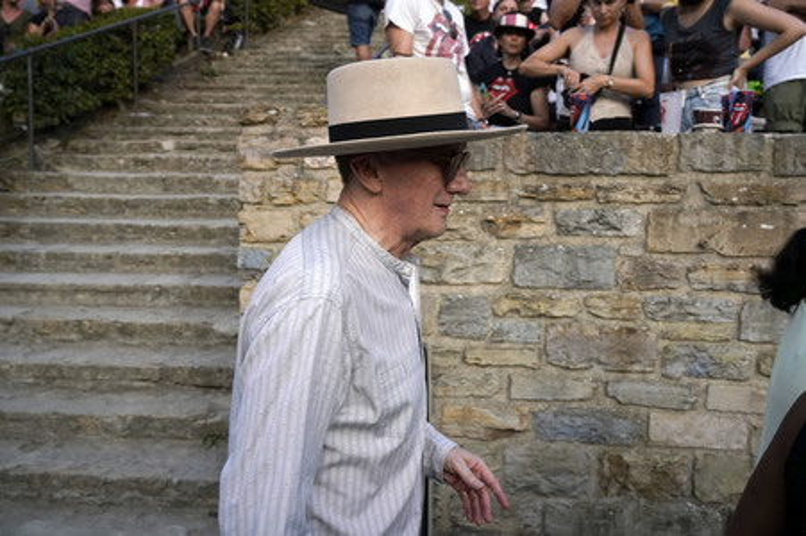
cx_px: 403
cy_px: 268
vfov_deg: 44.9
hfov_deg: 63.7
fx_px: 649
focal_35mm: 29
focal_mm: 29
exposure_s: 1/1600
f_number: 5.6
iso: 1250
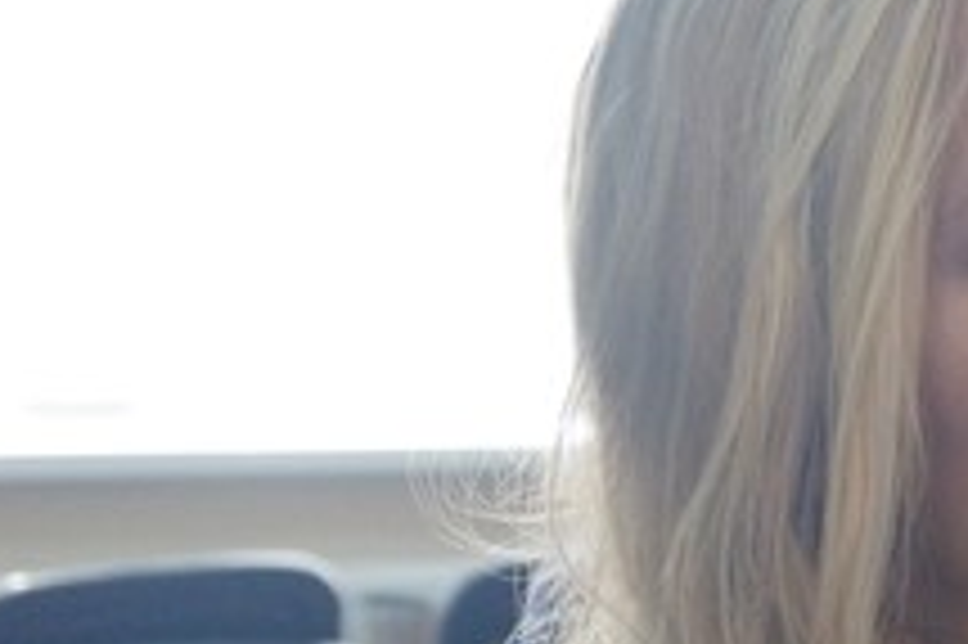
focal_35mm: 171
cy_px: 588
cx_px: 1040
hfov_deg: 11.9
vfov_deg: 8.0
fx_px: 4584
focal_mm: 35
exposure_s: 1/160
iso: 1600
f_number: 4.5
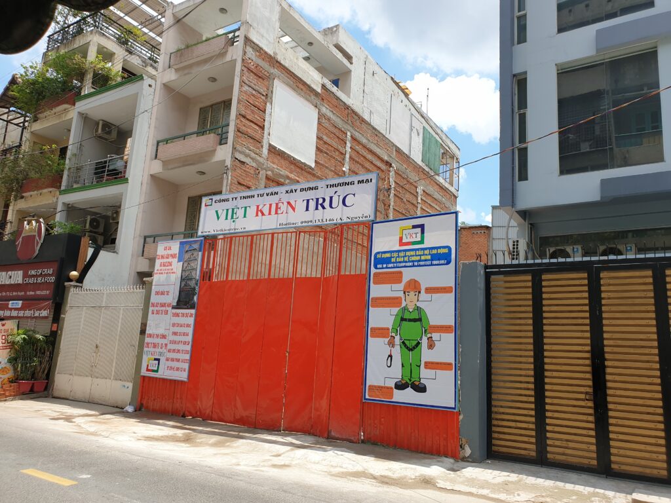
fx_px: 504
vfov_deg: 53.1
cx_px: 336
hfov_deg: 67.3
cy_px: 252
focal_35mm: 26
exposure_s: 1/1056
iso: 50
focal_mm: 4.3
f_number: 2.4
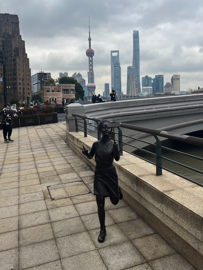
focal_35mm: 30
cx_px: 110
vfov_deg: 59.7
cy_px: 115
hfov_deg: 46.7
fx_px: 235
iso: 50
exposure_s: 1/1395
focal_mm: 5.7
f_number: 1.5
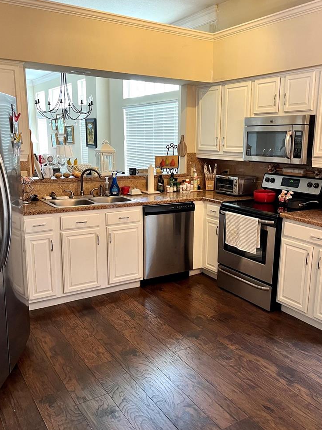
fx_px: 397
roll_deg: -0.7
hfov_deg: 44.1
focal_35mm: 32
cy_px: 218
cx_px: 179
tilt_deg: -13.4
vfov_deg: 56.8
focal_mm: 5.1
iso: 250
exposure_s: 1/60
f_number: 1.6
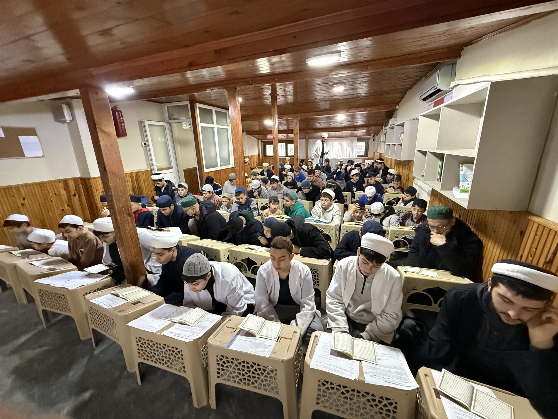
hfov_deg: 102.1
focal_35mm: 14
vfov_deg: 85.7
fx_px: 226
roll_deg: +1.8
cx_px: 279
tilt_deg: -16.2
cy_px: 210
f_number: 2.2
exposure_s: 1/50
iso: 1000
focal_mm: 2.22
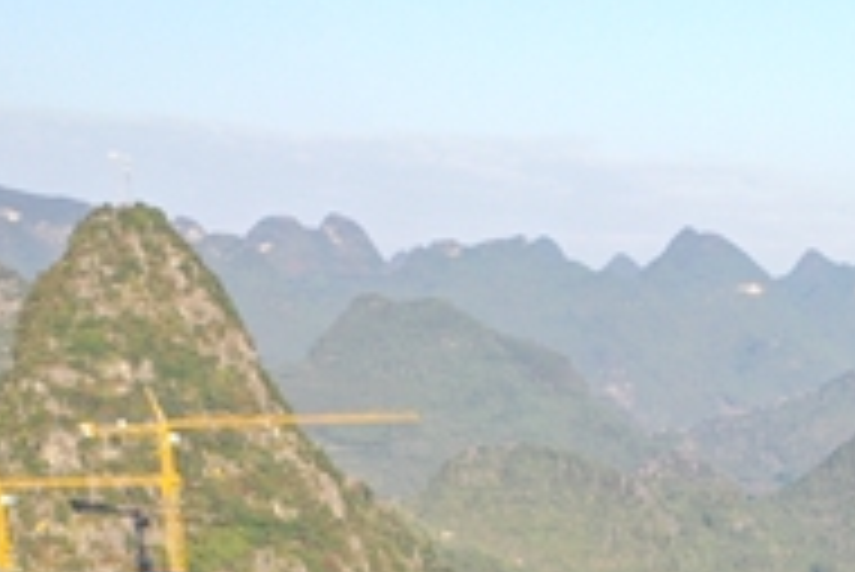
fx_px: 2448
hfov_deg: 17.9
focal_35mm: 103
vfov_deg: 12.5
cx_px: 1242
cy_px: 935
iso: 100
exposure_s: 1/800
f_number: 2.8
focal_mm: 10.26
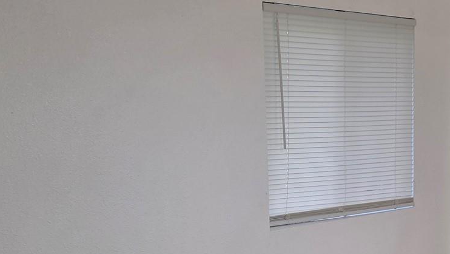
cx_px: 357
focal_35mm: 54
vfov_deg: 21.7
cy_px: 228
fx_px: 645
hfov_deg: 37.2
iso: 400
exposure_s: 1/120
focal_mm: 5.4
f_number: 1.8
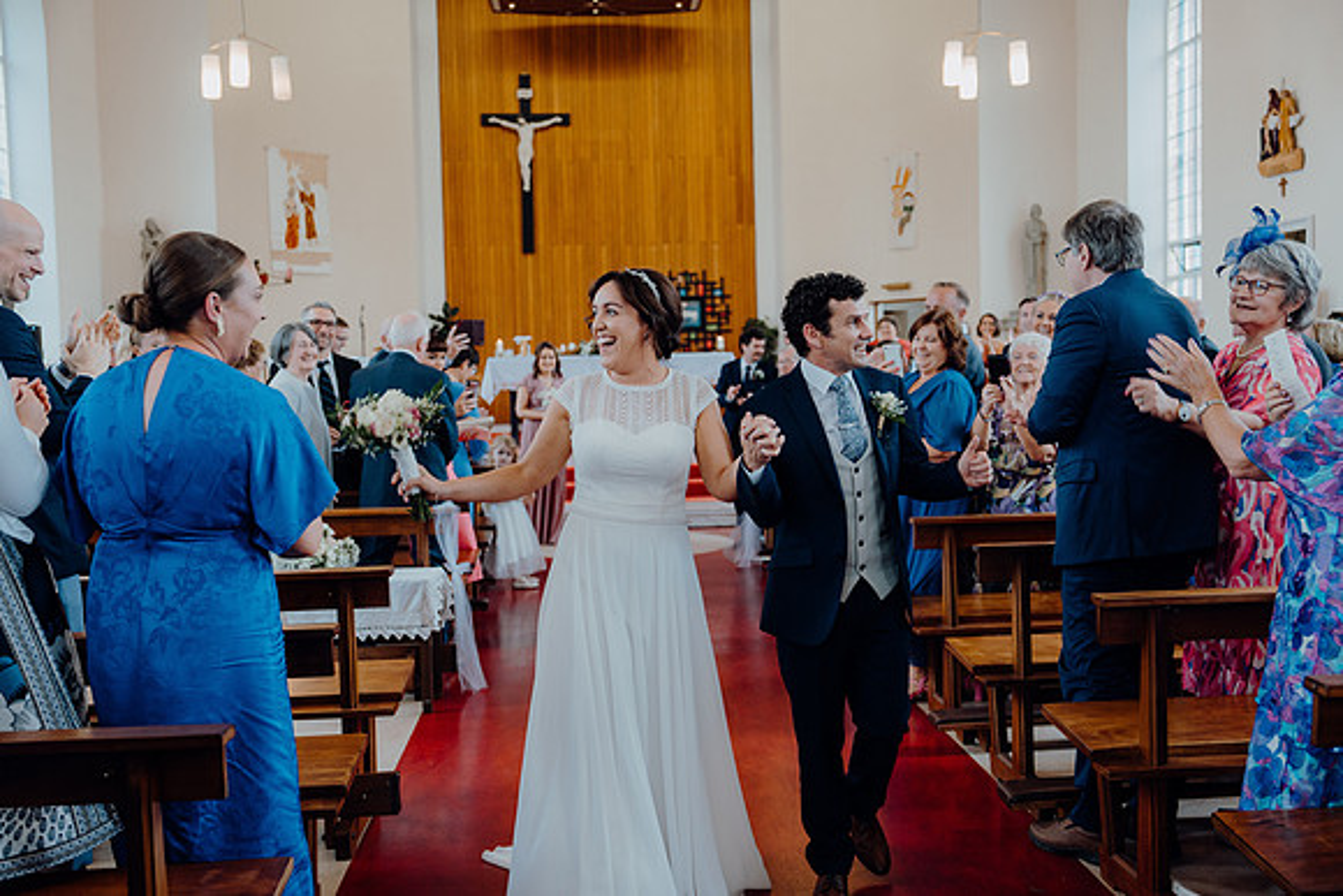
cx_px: 672
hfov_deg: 54.4
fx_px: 1306
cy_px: 448
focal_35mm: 35
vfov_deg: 37.9
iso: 640
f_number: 2.8
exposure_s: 1/200
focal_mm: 35
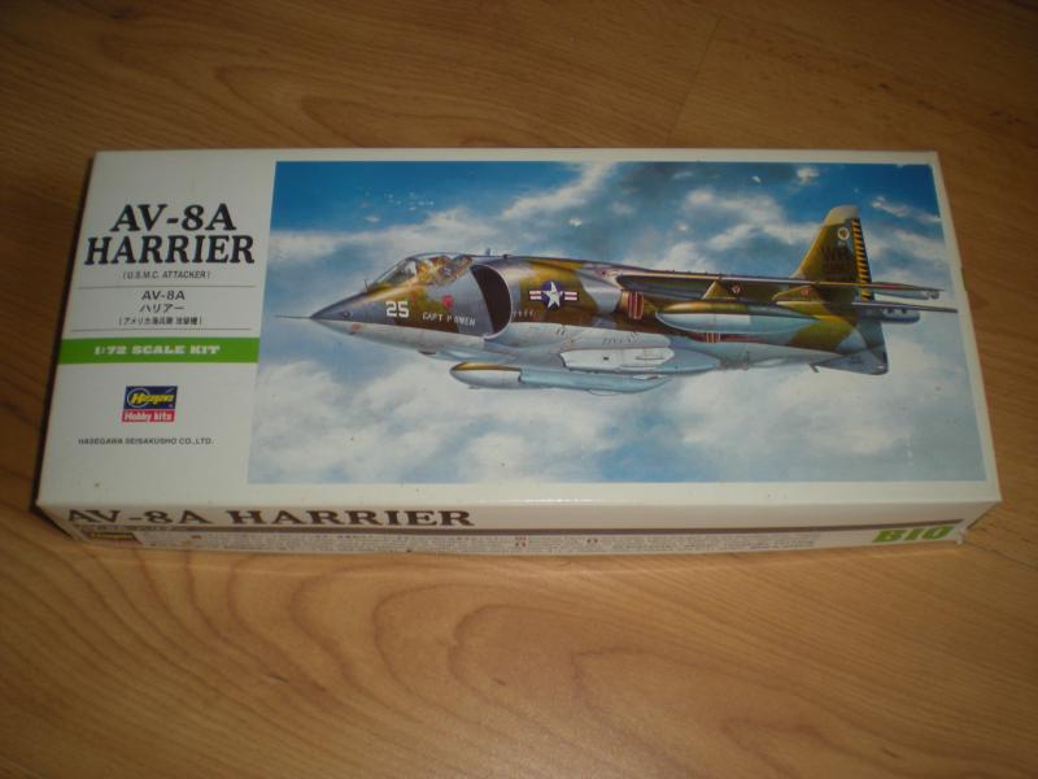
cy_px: 390
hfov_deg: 49.0
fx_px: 1139
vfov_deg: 37.7
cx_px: 519
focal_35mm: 38
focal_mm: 6.3
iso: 64
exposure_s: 1/60.4
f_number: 3.1
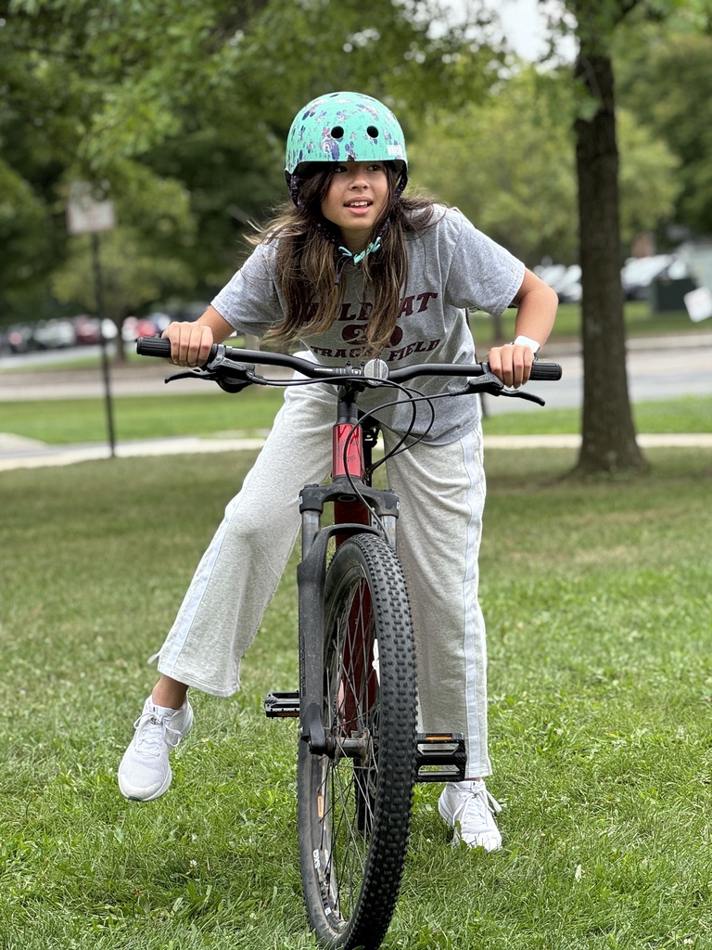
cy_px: 475
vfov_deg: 25.3
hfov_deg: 19.1
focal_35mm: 77
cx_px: 356
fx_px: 2112
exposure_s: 1/239
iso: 25
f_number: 2.8
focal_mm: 9
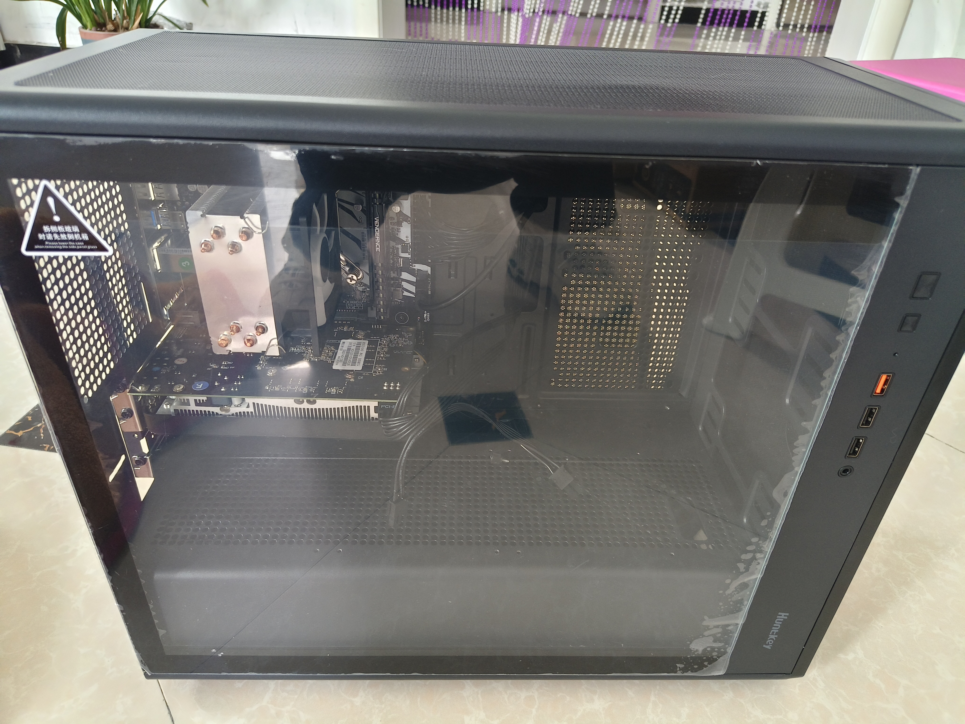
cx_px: 482
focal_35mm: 23
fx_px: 641
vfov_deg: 58.9
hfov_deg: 73.9
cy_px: 362
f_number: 1.88
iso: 1423
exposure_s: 1/50
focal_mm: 5.56
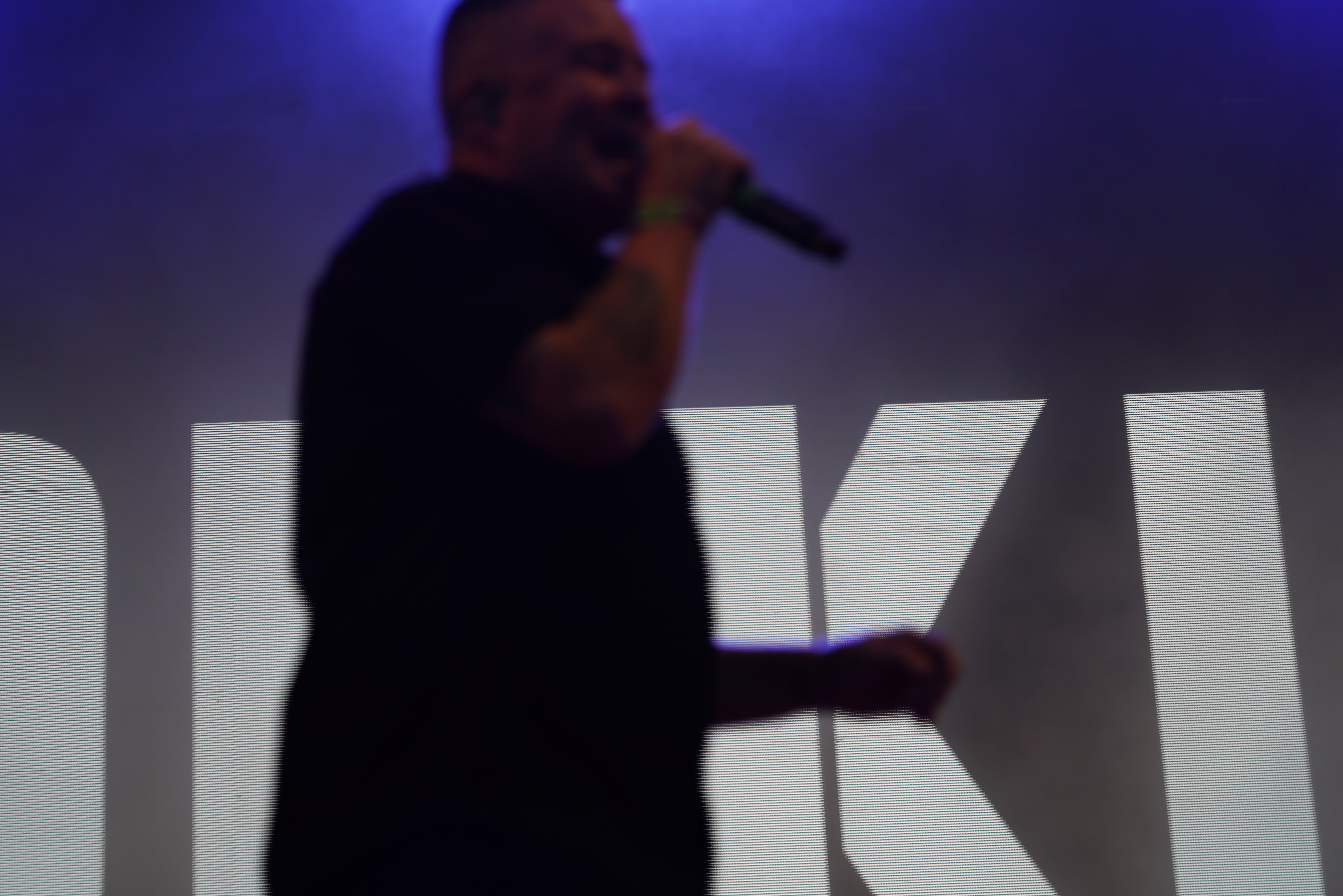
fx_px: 3917
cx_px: 672
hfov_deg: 19.5
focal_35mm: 105
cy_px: 448
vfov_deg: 13.0
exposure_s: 1/125
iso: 100
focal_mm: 105
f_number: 4
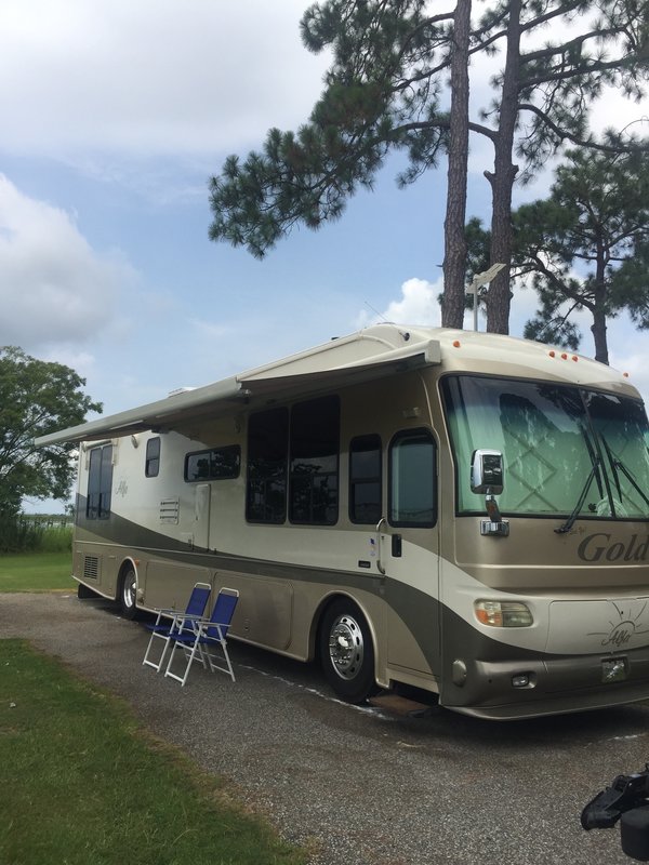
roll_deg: -2.7
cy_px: 432
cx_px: 324
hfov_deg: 48.2
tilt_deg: +8.9
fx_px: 725
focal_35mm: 29
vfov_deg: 61.7
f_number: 2.2
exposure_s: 1/2326
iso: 32
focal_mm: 4.15
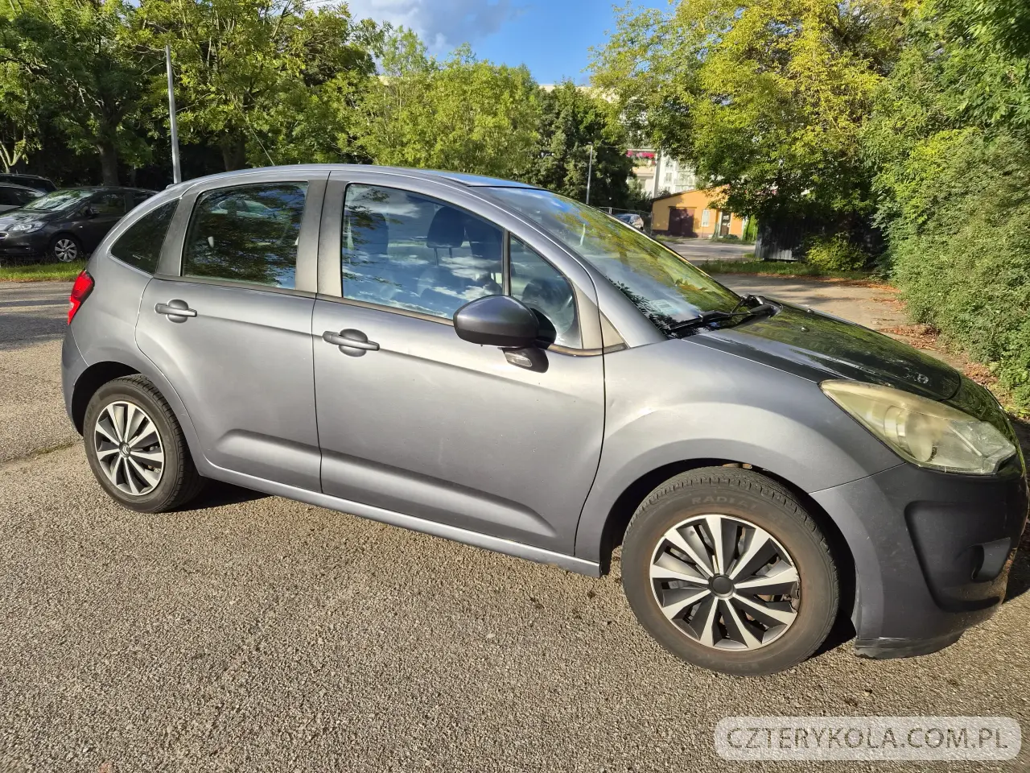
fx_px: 684
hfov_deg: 73.9
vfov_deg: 58.9
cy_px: 386
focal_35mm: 23
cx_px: 515
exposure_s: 1/4240
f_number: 1.8
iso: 80
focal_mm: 5.4
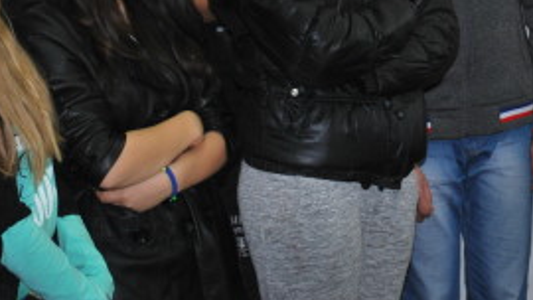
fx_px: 1951
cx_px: 412
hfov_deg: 15.5
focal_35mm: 138
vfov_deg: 8.7
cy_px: -54
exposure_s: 1/60
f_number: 5.3
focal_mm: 36
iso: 200
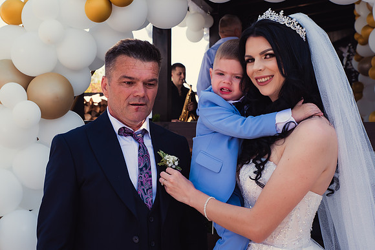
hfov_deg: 36.0
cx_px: 159
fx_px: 575
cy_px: 119
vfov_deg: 24.5
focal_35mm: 55
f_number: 7.1
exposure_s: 1/200
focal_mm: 48
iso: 200
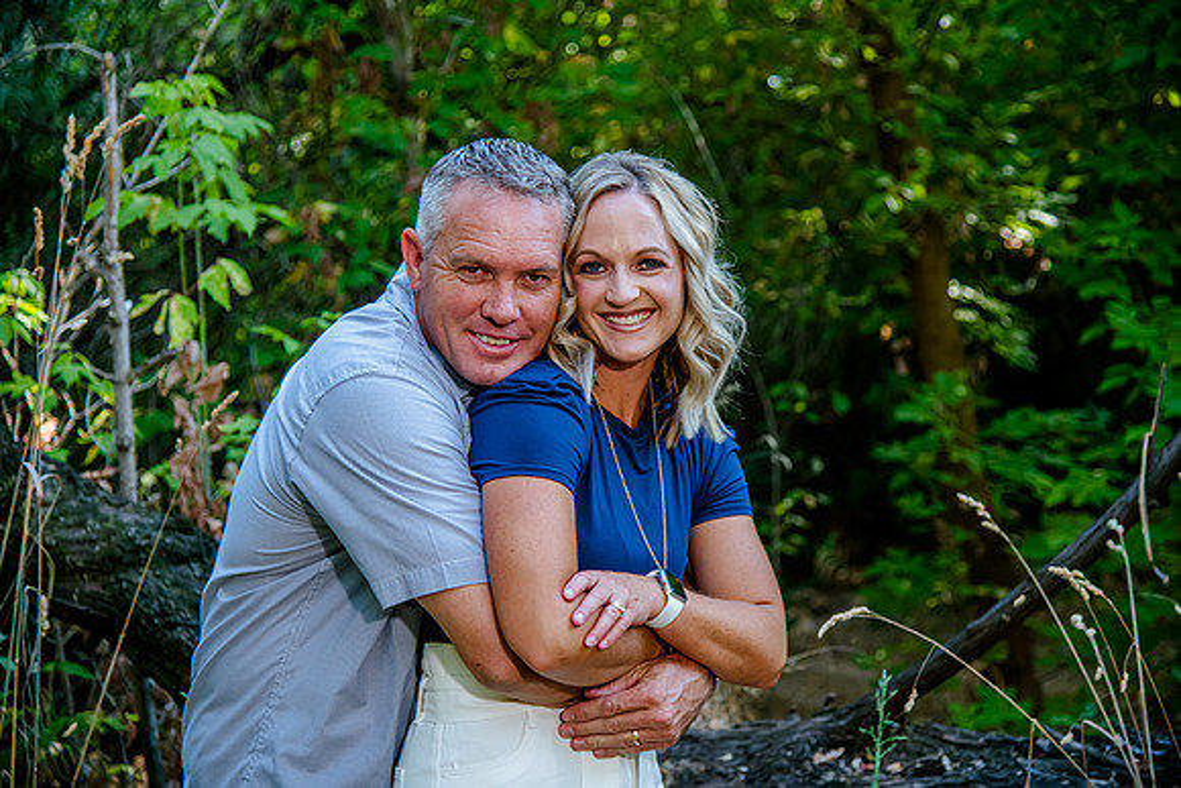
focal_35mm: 72
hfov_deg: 28.1
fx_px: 2363
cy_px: 391
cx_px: 602
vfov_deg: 18.9
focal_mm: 70
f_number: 4
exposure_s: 1/320
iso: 800
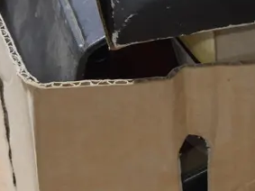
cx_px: 449
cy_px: -54
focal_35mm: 181
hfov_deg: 10.3
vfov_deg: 8.1
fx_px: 1333
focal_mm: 25
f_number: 5.3
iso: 640
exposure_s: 1/60
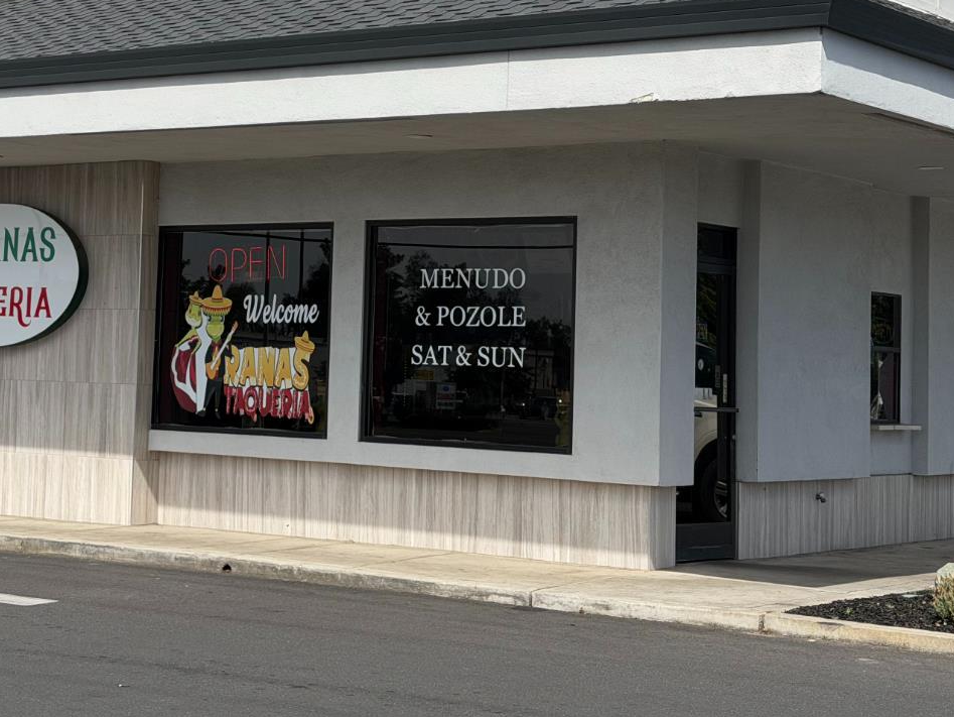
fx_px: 2095
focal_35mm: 76
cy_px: 221
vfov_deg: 19.3
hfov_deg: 25.5
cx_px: 303
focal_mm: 6.76
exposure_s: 1/6536
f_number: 1.78
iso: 64
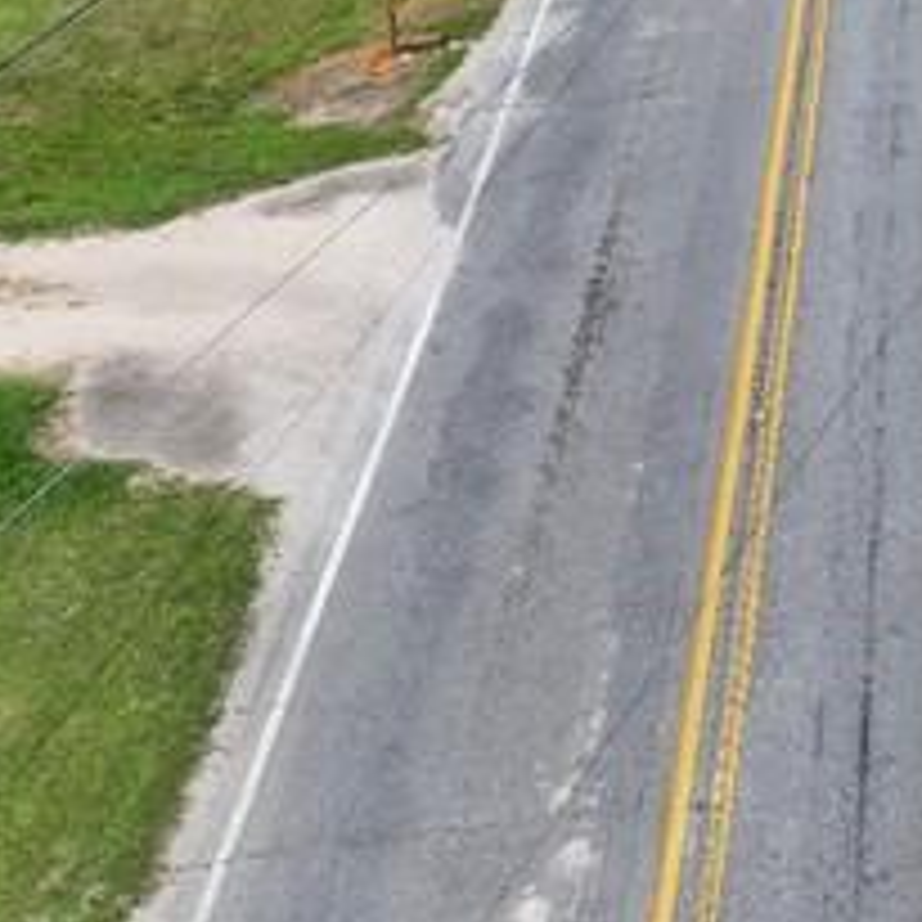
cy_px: -546
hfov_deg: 15.3
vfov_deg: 15.0
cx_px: 1327
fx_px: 3194
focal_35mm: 106
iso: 140
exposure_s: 1/2500
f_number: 2.8
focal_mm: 12.29
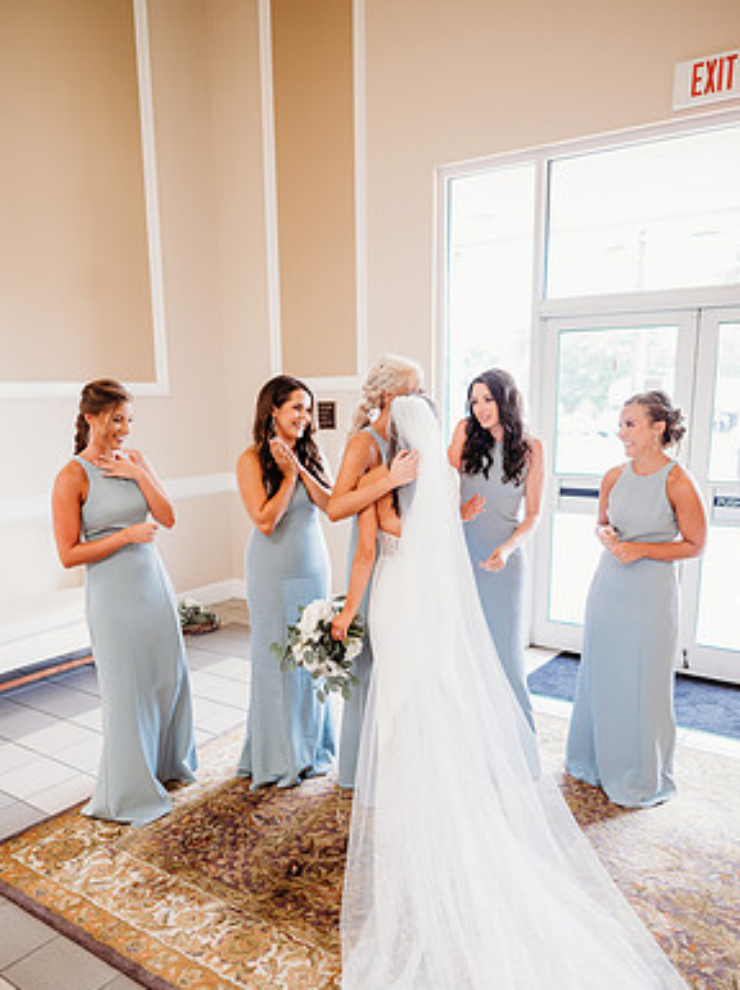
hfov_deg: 51.3
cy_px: 553
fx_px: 771
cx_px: 378
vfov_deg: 65.2
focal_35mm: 27
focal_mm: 24
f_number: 2.5
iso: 640
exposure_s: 1/160
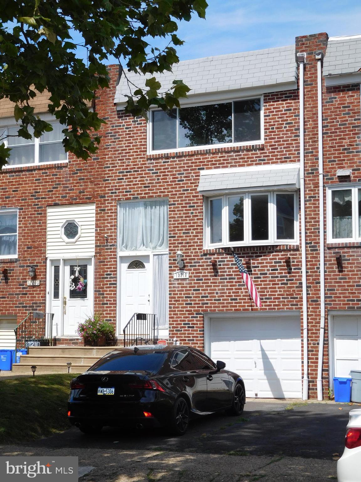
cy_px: 241
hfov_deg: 23.7
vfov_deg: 31.2
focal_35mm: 62
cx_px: 180
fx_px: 862
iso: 125
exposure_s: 1/800
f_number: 4.4
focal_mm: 11.1
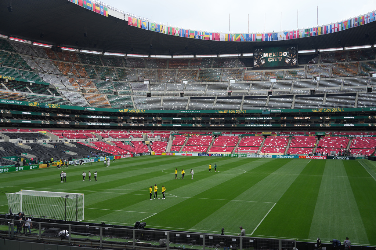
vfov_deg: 34.2
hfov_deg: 49.6
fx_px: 407
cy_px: 125
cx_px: 188
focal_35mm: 39
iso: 160
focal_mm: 39
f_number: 2.8
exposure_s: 1/800
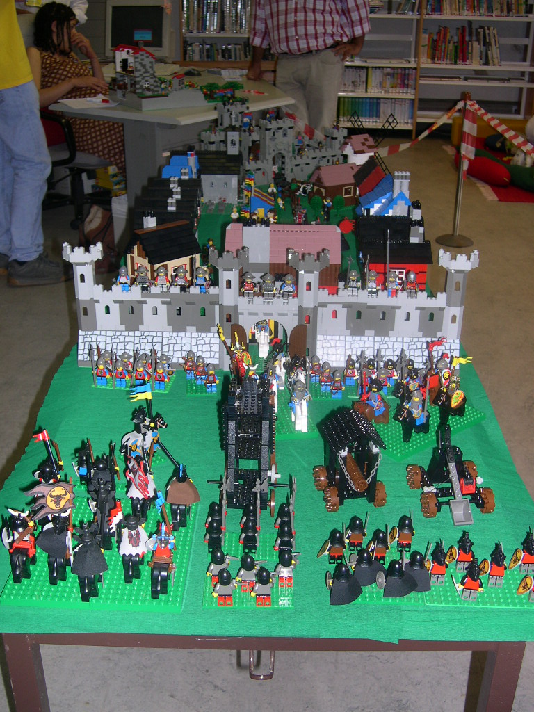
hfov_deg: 37.7
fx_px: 782
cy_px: 356
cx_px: 267
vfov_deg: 49.0
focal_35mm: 38
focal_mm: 8
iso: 100
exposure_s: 1/60
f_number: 2.8
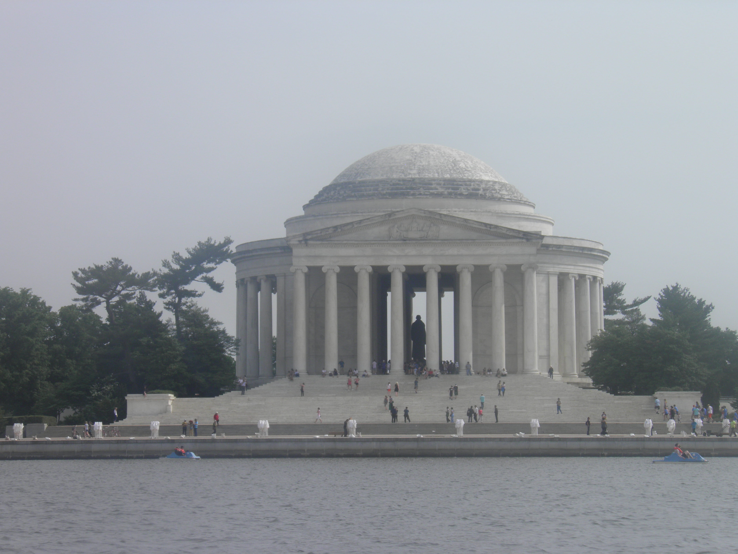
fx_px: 2388
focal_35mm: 112
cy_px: 277
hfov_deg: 17.6
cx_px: 369
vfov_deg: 13.2
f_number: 5.6
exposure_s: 1/500
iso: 50
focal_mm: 20.2
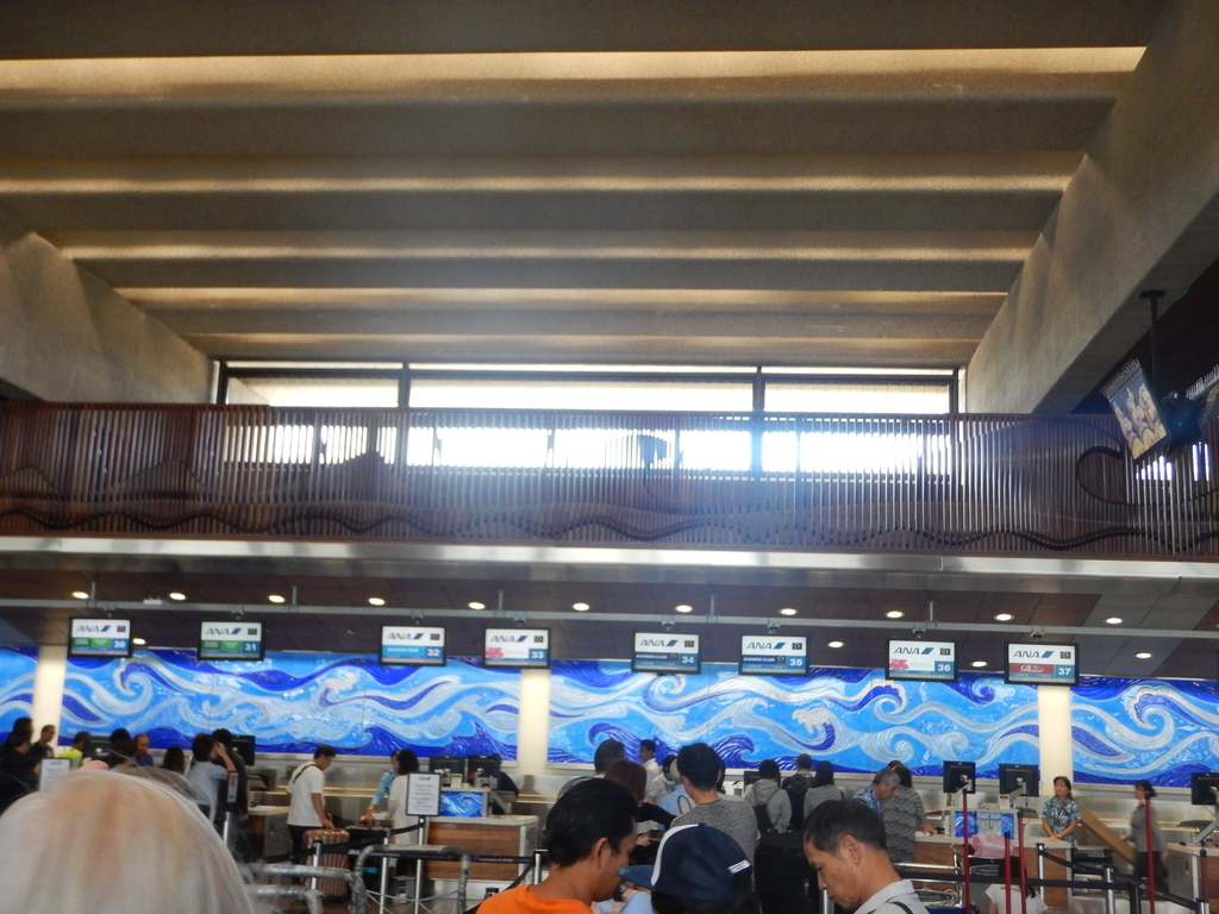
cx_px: 610
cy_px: 457
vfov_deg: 36.0
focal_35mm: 40
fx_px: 1409
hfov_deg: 46.8
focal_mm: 7.2
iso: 400
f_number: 4.2
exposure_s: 1/30
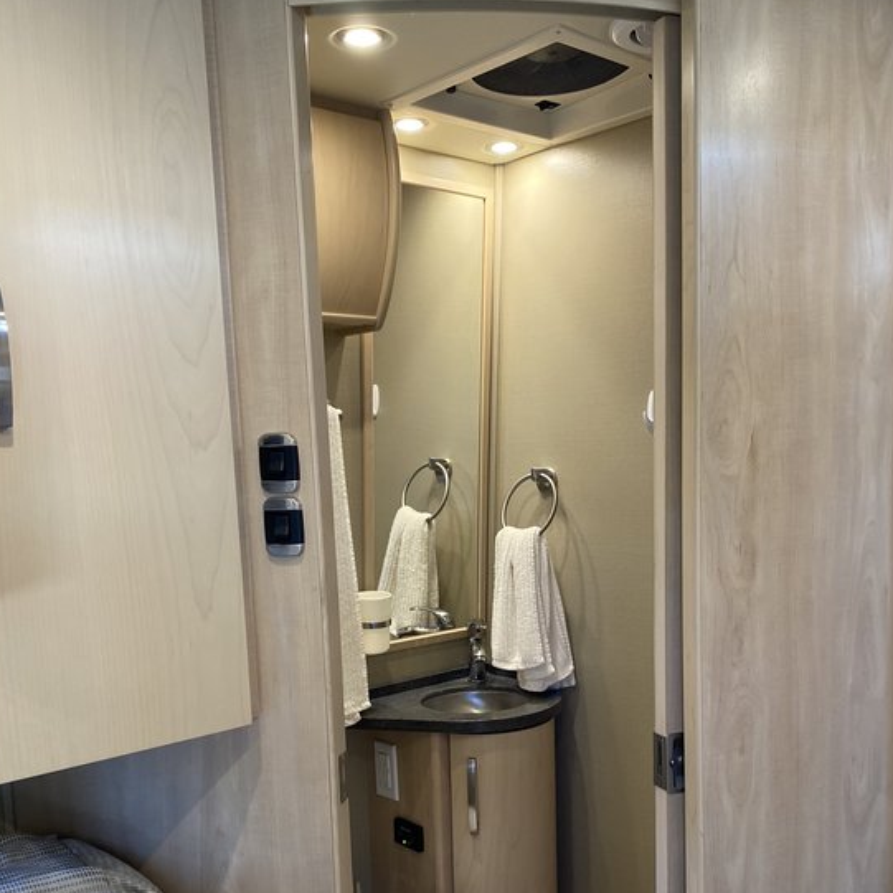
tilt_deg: -7.4
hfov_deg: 48.4
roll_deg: +1.7
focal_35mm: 34
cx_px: 475
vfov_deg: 47.7
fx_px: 992
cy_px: 589
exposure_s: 1/60
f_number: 1.8
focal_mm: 4.25
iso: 160
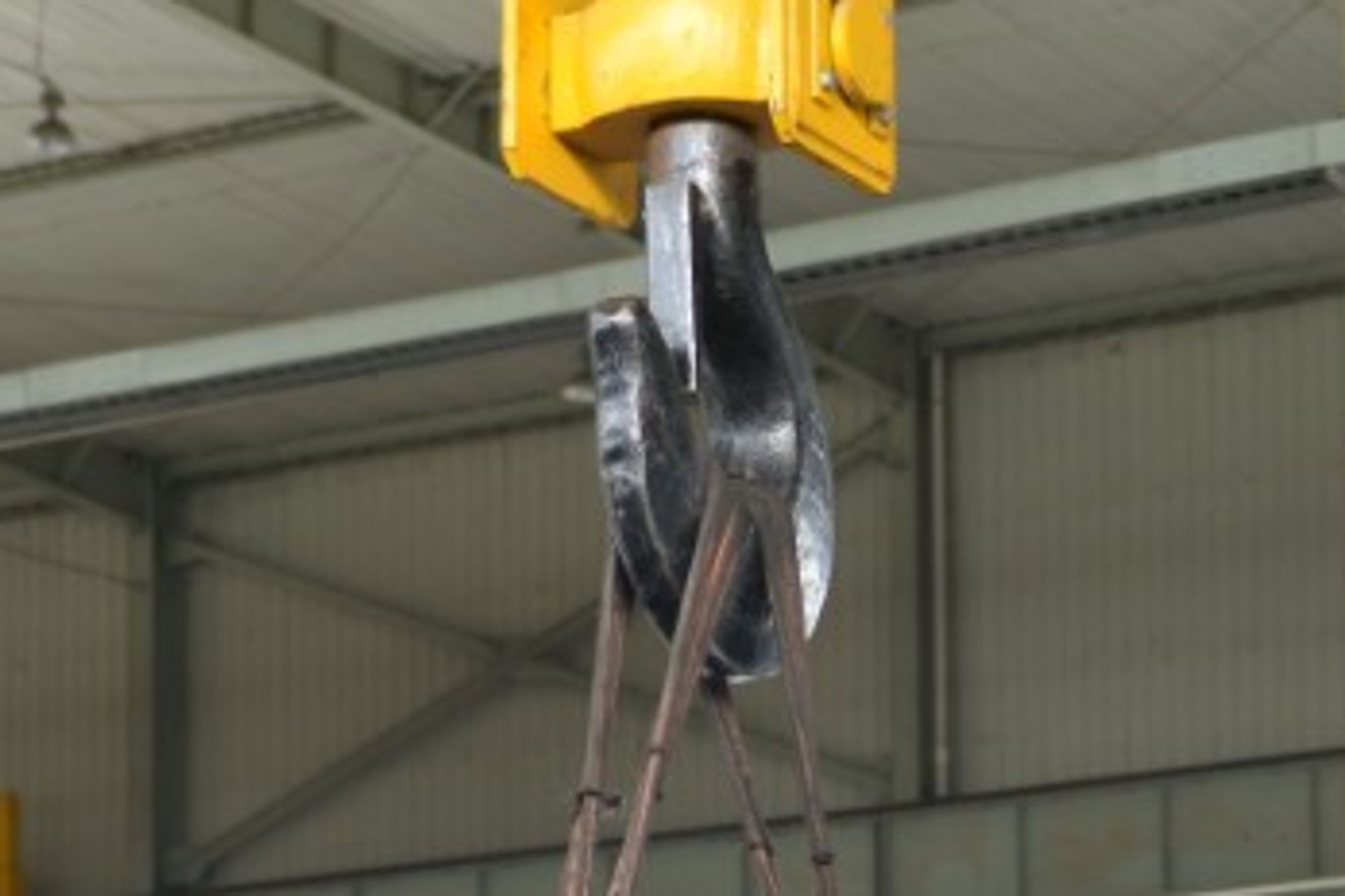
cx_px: 1337
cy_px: 1419
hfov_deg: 13.8
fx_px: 5492
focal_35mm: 147
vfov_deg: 9.1
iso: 160
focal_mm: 32
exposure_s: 1/30
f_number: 2.8
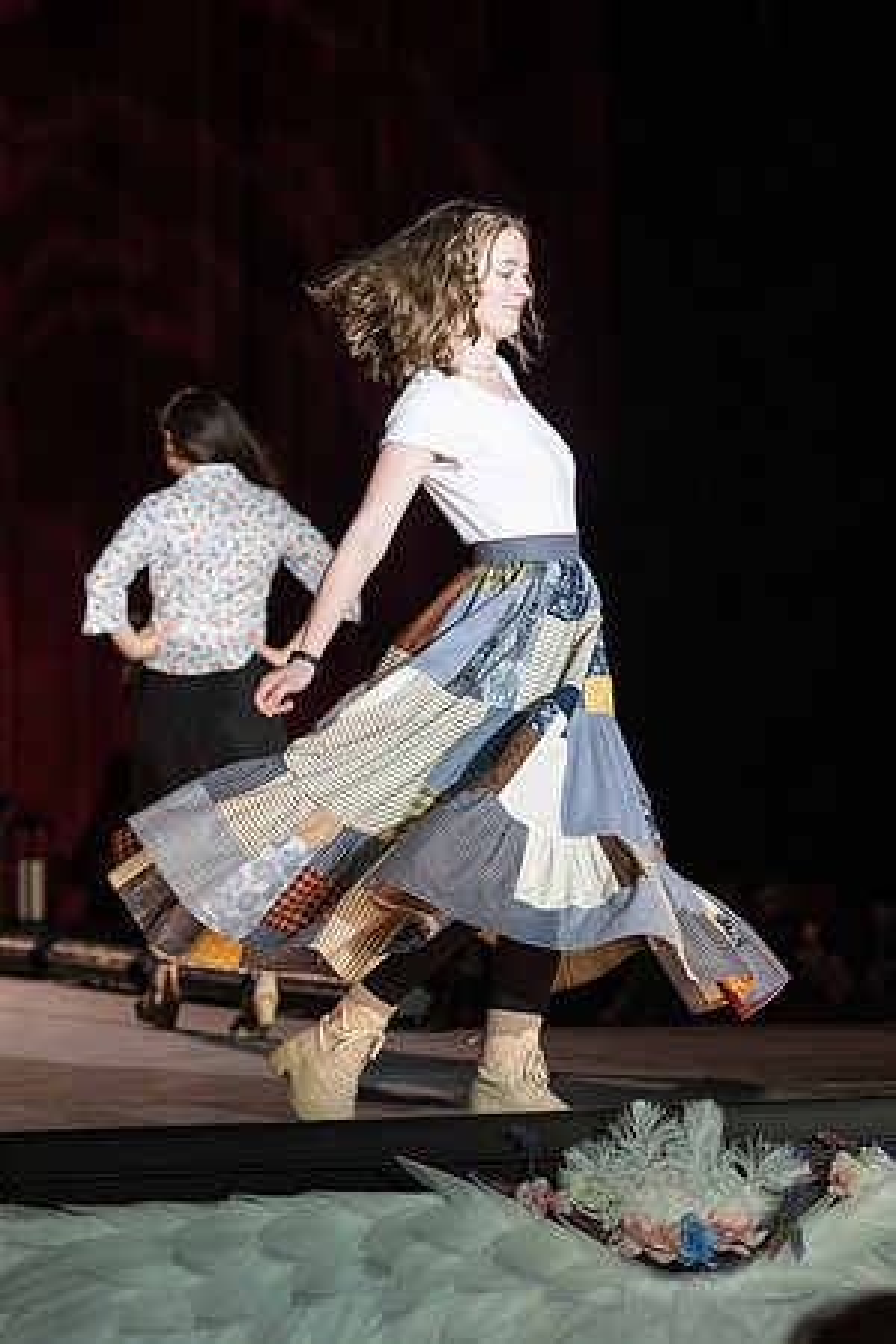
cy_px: 676
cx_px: 679
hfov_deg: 10.6
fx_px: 4815
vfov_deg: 15.9
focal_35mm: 129
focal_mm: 85
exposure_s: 1/800
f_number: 2.8
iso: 1000
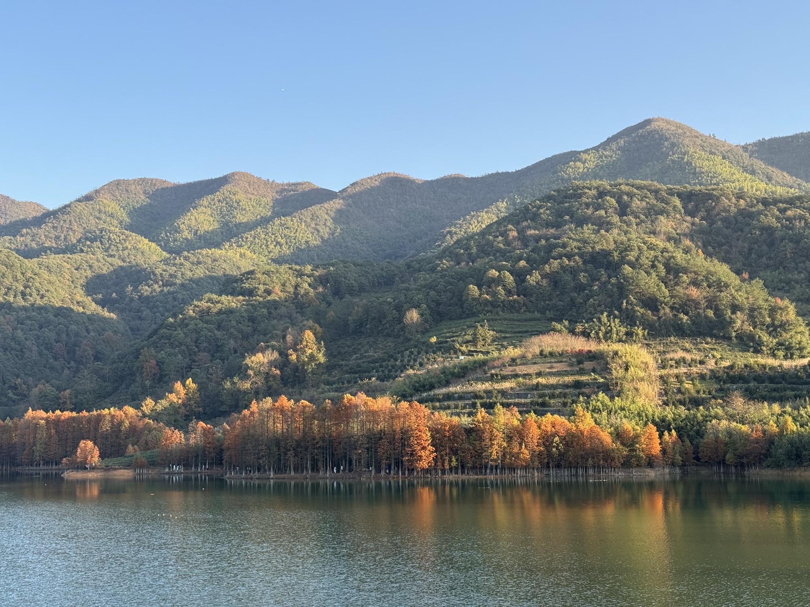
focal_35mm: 48
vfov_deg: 30.3
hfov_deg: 39.7
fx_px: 1123
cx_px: 405
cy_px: 304
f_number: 1.78
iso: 64
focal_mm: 6.76
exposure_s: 1/693
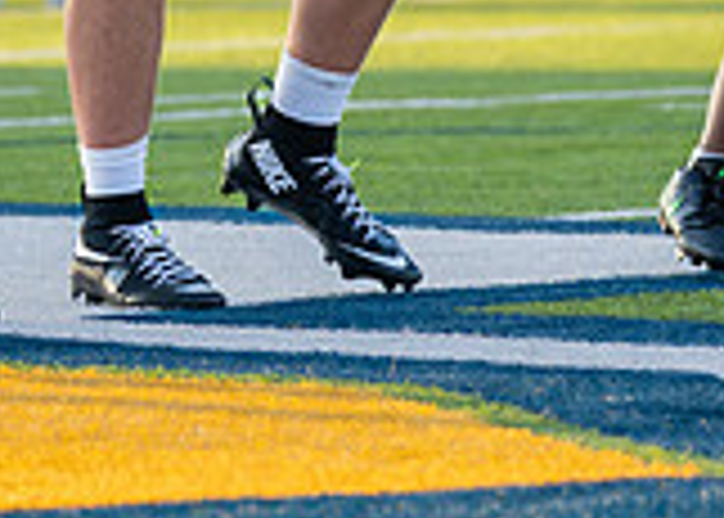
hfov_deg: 4.7
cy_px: -459
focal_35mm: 429
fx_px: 8821
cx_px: 29
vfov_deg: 3.3
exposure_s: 1/500
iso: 160
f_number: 2.8
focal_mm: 100
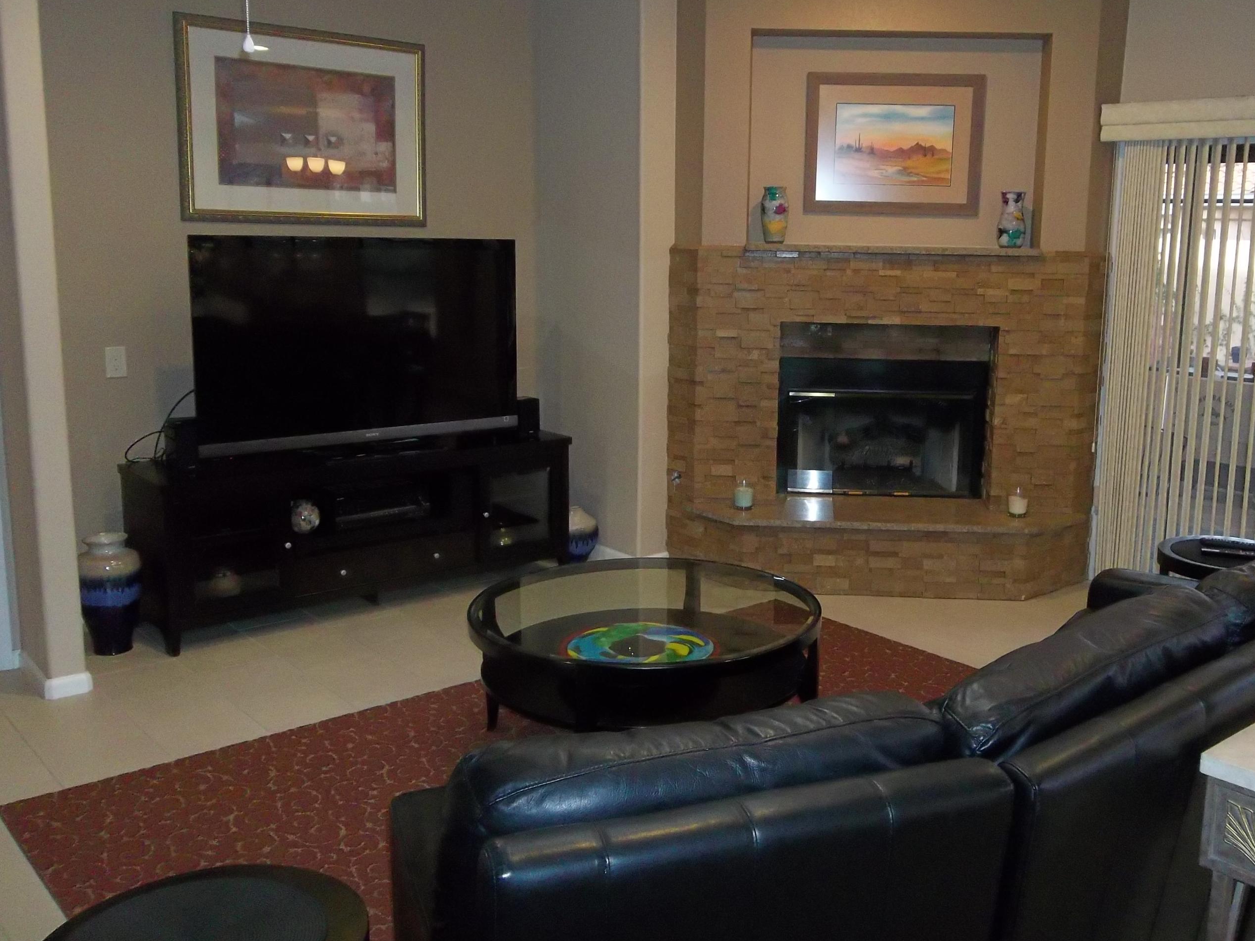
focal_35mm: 32
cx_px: 735
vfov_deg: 44.1
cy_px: 441
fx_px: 1160
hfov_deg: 56.5
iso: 320
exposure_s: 1/30
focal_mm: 4.9
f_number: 3.5
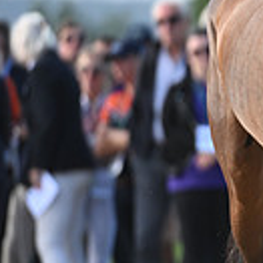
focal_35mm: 1322
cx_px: 574
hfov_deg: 1.3
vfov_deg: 1.3
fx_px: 11364
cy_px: 105
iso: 1100
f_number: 5
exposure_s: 1/1600
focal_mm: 350
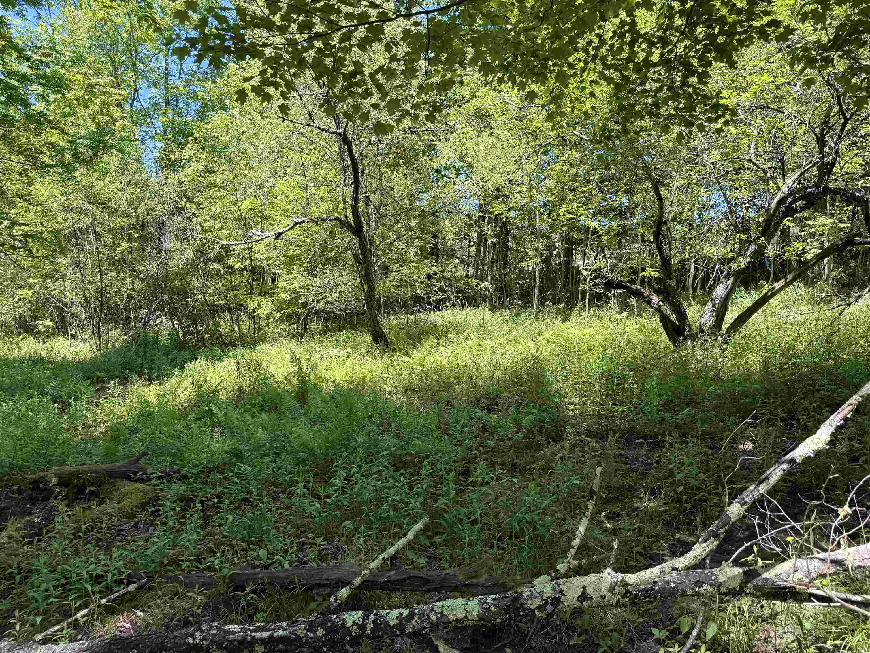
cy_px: 326
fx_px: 603
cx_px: 435
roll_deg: -1.0
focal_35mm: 24
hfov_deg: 71.6
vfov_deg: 56.8
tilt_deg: -1.8
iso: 80
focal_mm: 6.76
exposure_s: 1/796
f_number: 1.78
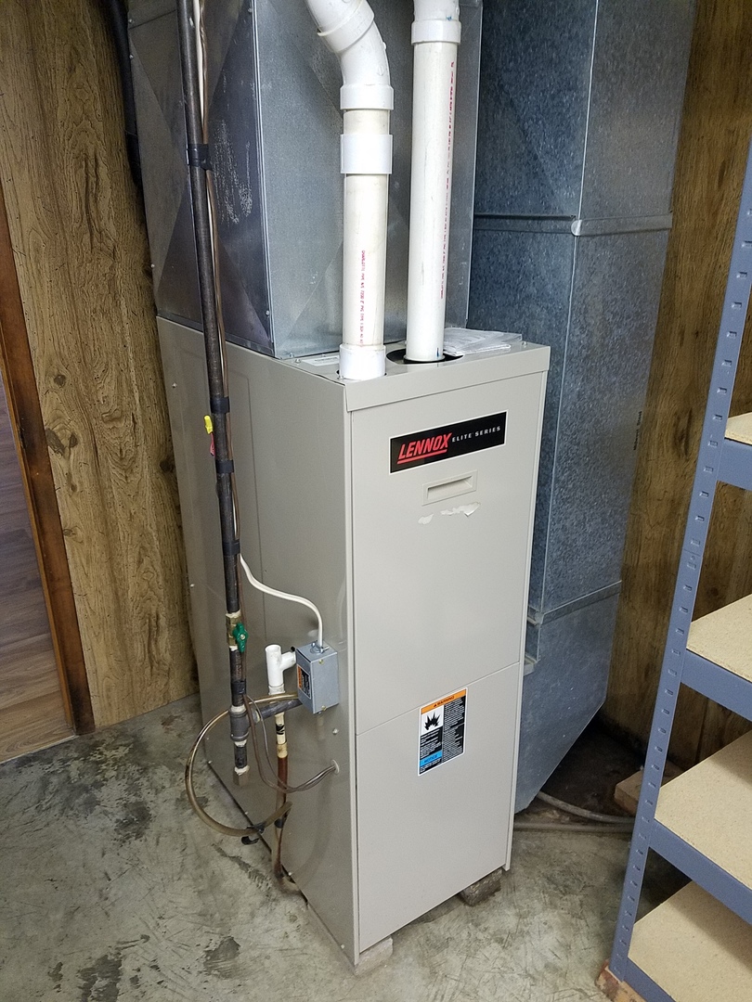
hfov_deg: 53.1
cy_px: 501
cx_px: 376
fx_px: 753
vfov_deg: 67.3
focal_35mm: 26
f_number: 1.7
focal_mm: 4.2
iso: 160
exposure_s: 1/24
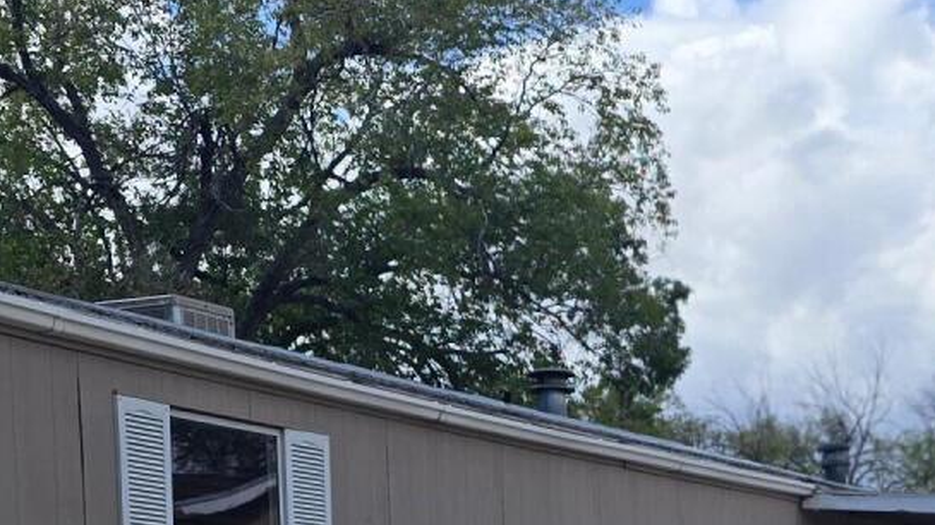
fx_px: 2280
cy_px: 885
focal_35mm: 92
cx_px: 873
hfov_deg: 22.5
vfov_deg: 12.2
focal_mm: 6.3
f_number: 1.7
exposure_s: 1/707
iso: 12
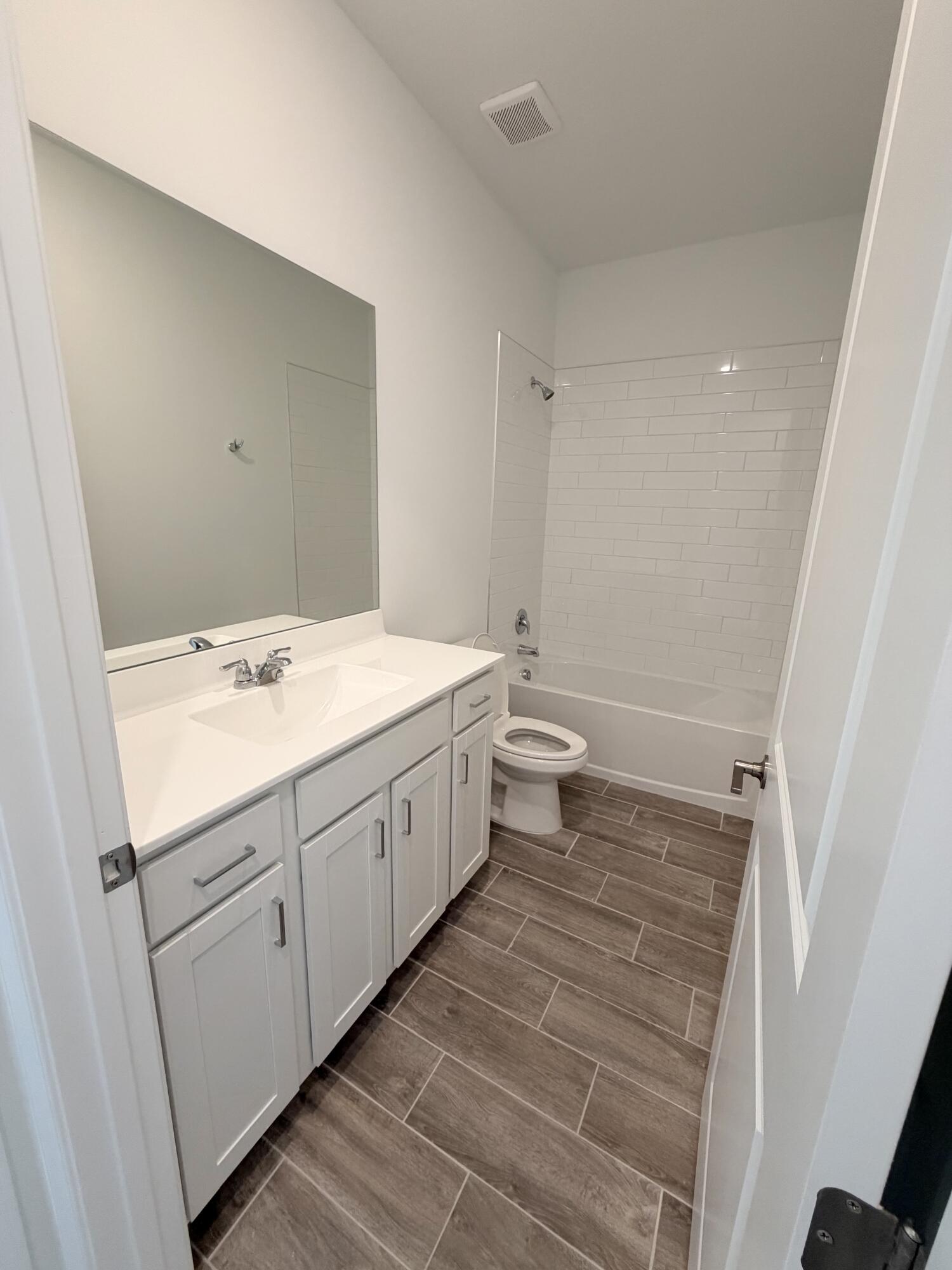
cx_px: 476
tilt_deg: -12.7
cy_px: 635
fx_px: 513
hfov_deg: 85.7
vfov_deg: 102.1
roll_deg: -2.9
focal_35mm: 14
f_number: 2.2
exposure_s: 1/120
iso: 250
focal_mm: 2.22
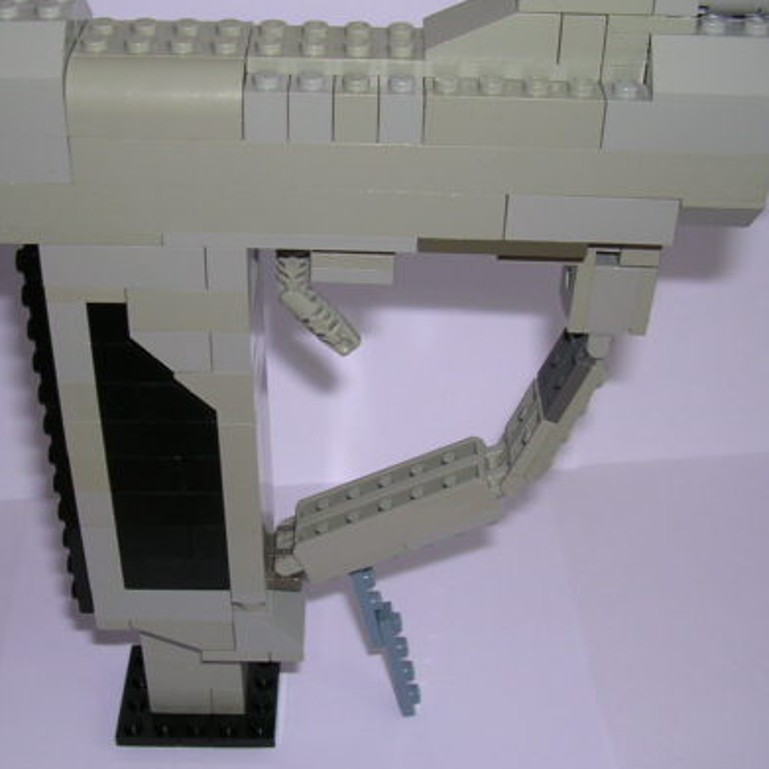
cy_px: 342
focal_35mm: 55
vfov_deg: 31.1
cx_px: 313
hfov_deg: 31.0
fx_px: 1382
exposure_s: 1/60.1
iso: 100
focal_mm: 5.8
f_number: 2.8
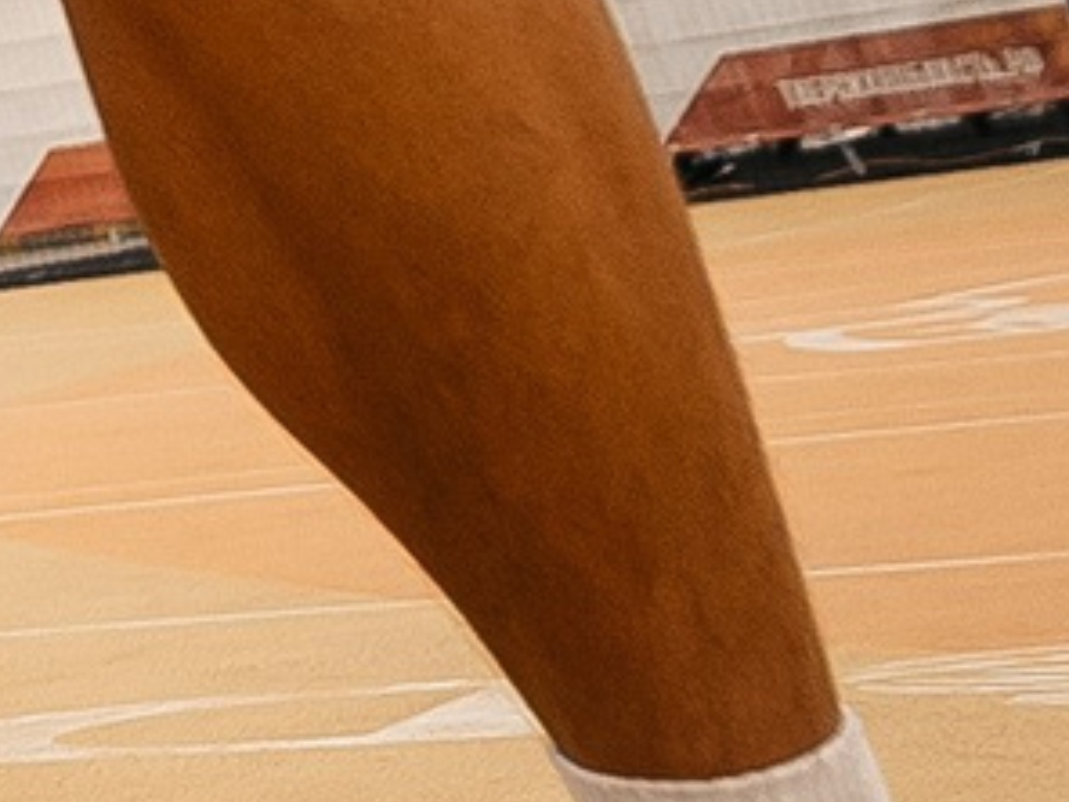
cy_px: -1024
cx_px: -2833
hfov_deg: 8.8
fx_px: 4354
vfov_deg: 9.5
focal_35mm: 141
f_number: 3.2
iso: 320
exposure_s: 1/3200
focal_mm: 16
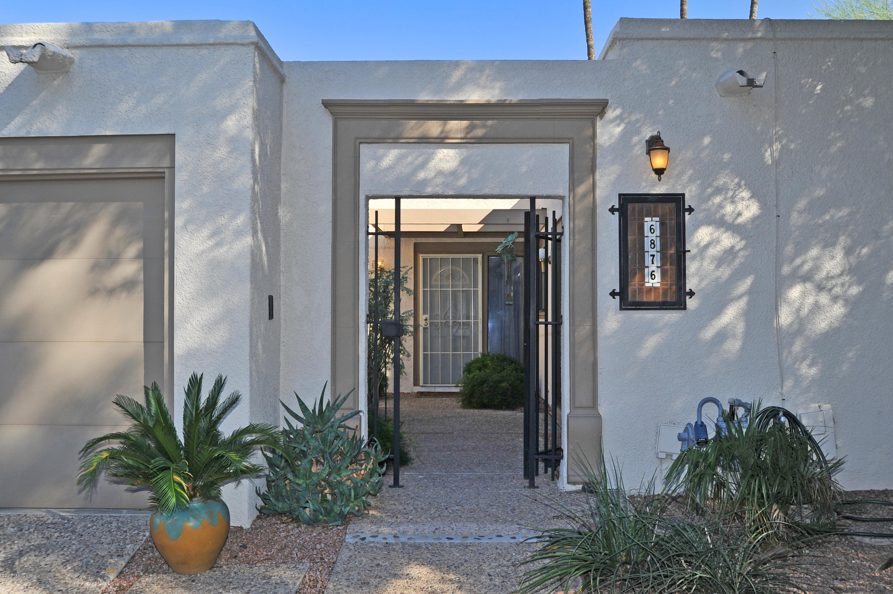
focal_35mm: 35
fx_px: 868
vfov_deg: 37.8
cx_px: 446
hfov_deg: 54.5
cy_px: 297
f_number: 13
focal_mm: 35
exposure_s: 1/320
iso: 320
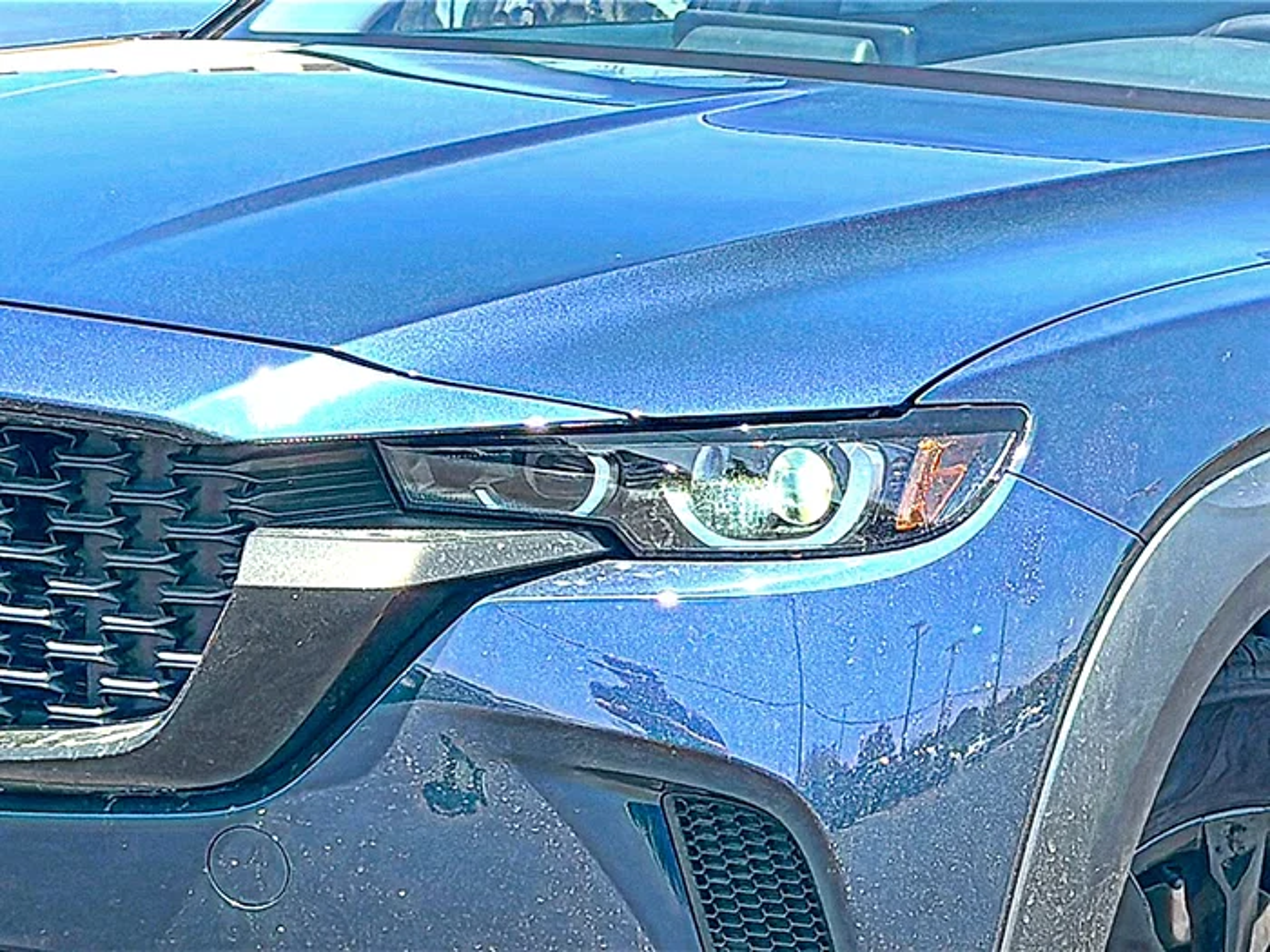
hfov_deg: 19.6
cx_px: 635
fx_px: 3669
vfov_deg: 14.8
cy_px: 476
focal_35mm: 100
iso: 80
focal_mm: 6.86
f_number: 1.78
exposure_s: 1/1075
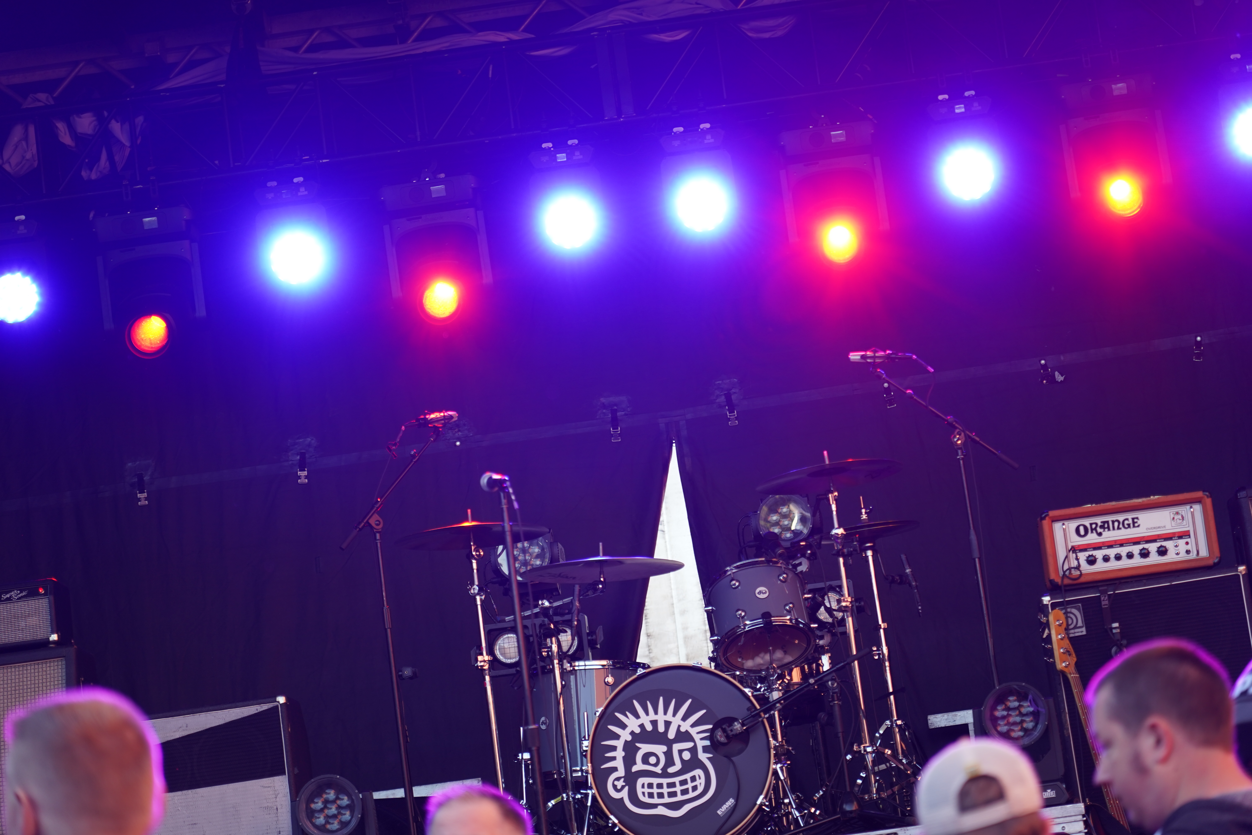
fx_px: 3651
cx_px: 626
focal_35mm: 105
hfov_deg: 19.5
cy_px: 418
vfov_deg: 13.0
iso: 250
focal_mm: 105
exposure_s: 1/160
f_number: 4
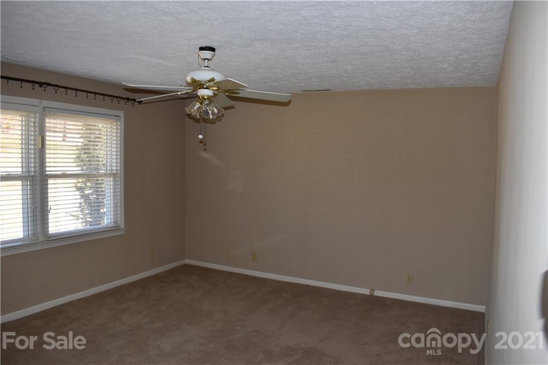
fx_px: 411
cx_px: 274
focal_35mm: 27
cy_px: 182
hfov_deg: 67.4
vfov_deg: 47.9
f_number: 5.6
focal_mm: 18
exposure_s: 1/125
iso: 560
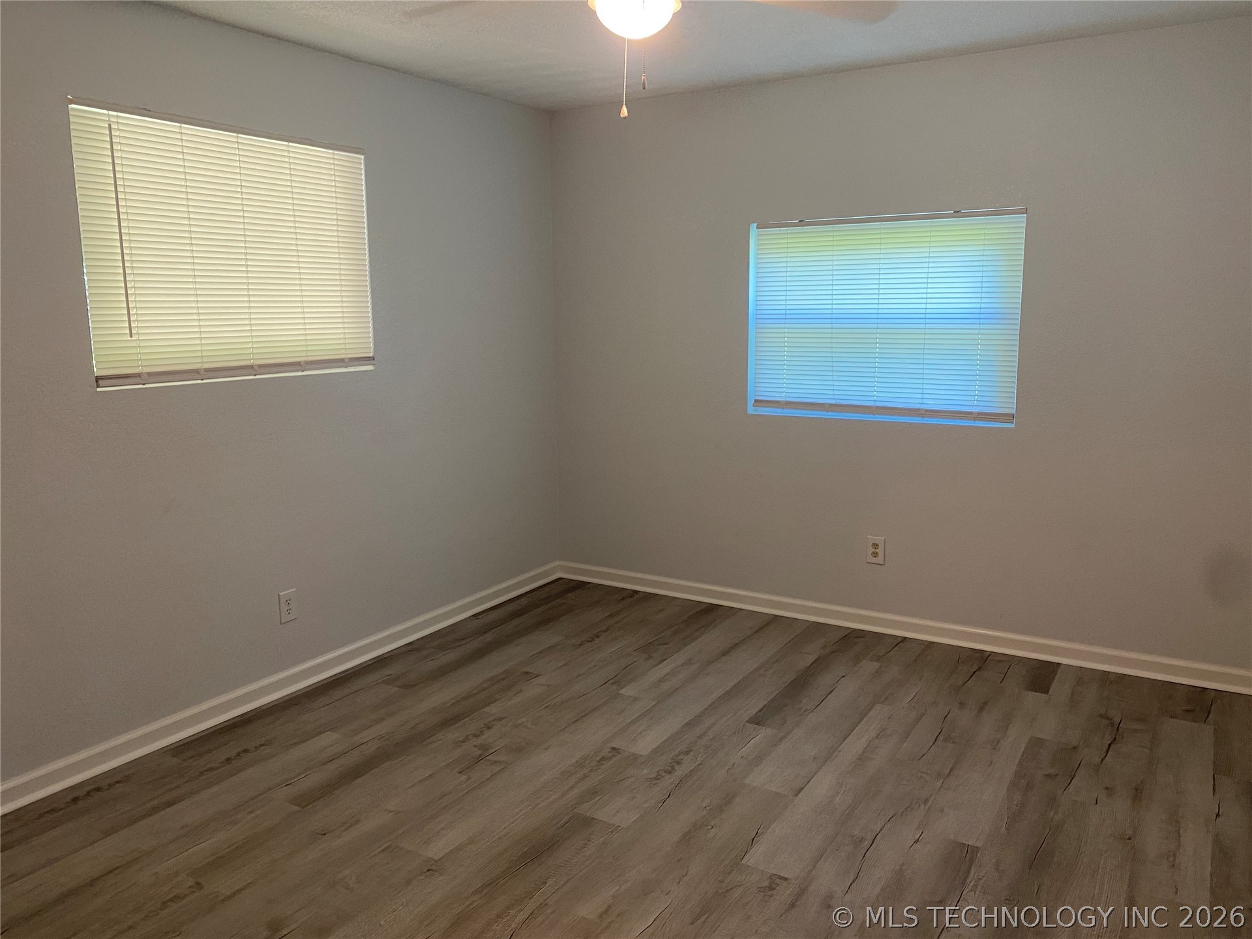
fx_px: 940
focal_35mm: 26
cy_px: 470
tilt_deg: -9.2
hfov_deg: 67.3
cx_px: 626
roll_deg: +0.3
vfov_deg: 53.1
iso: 125
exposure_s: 1/60
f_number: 1.8
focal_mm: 4.25
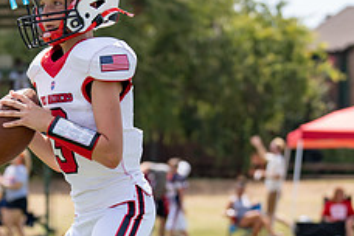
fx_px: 1888
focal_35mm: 192
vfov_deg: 7.1
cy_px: 175
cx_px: 88
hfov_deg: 10.7
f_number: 2.8
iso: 200
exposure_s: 1/2000
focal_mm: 70
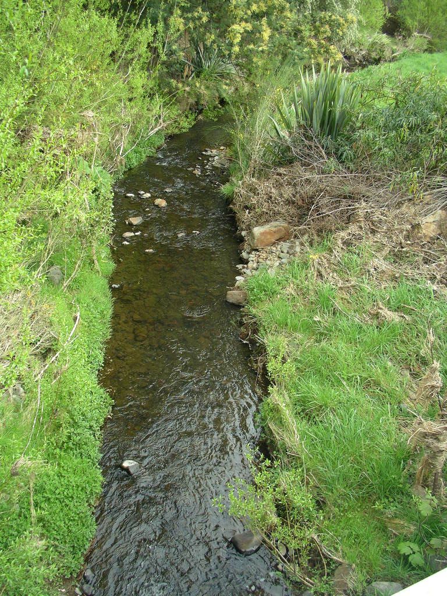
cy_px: 298
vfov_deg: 50.1
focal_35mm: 37
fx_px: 637
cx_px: 224
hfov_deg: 38.7
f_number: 2.8
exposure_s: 1/100
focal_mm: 5.7
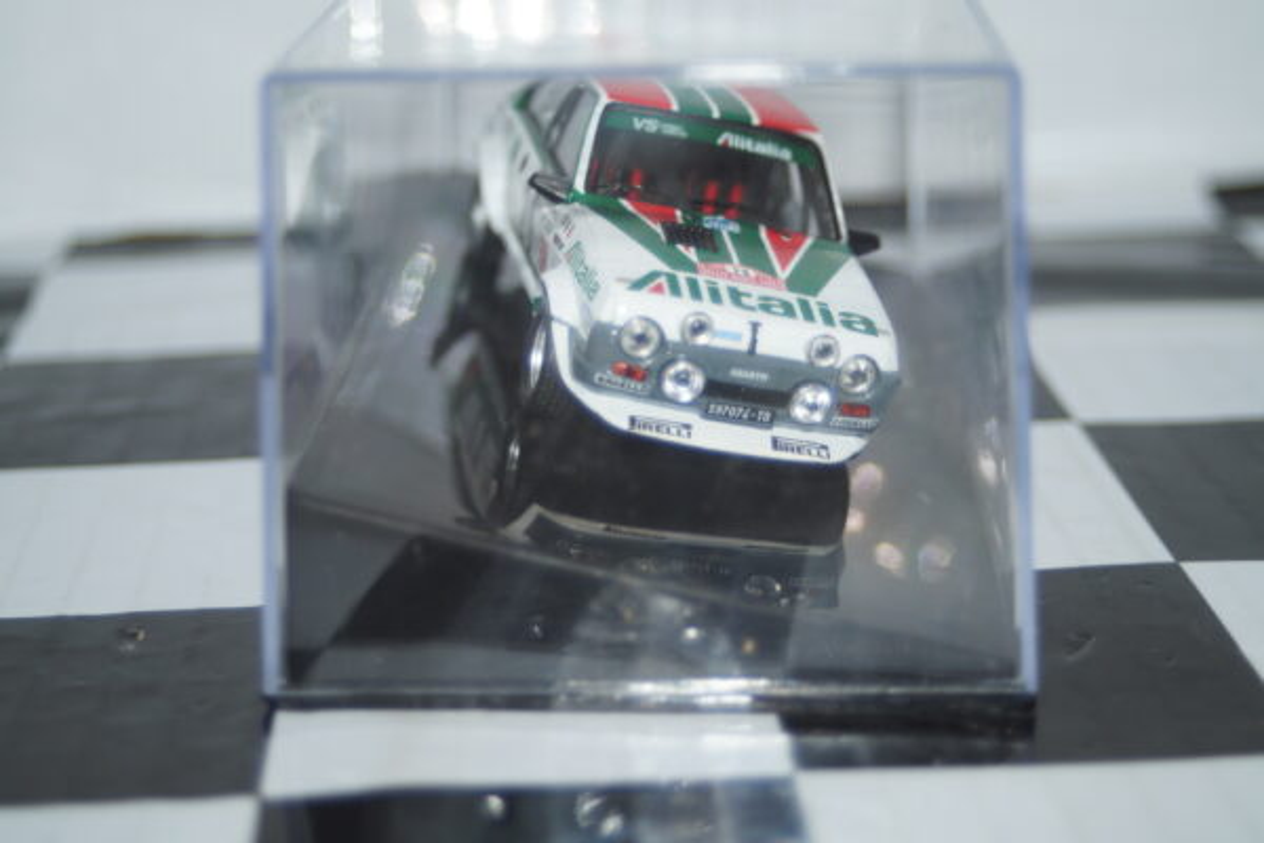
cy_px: 422
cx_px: 632
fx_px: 2633
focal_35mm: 75
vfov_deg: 18.2
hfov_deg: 27.0
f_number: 4.5
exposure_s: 1/100
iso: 160
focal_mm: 50
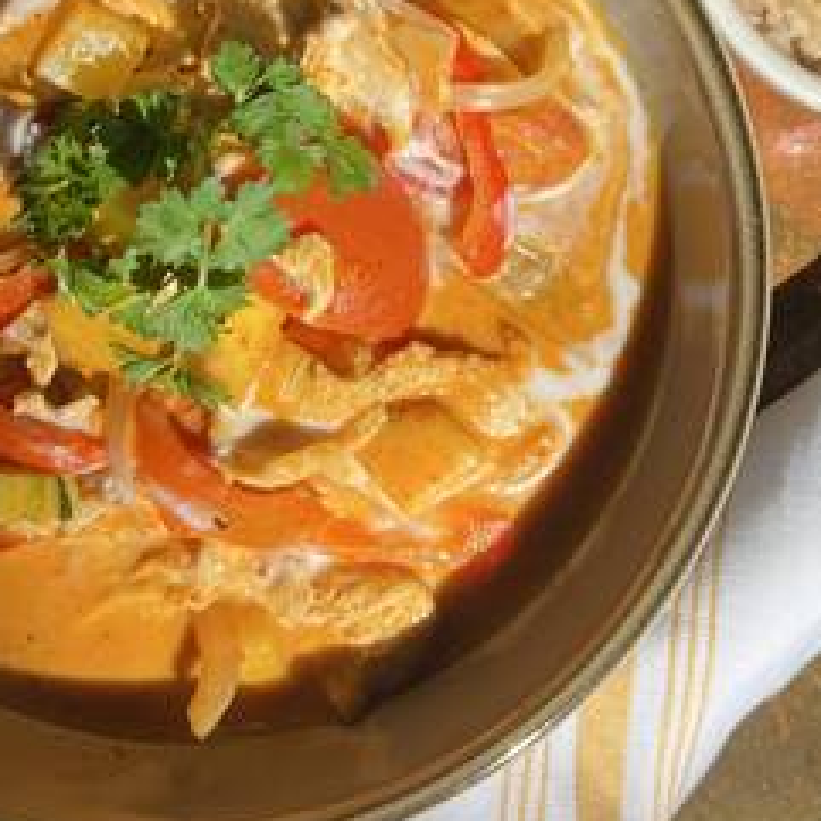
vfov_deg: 30.2
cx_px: 480
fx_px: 1503
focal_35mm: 56
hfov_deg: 30.5
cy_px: 245
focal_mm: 5.7
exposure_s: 1/2252
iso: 50
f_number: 1.5
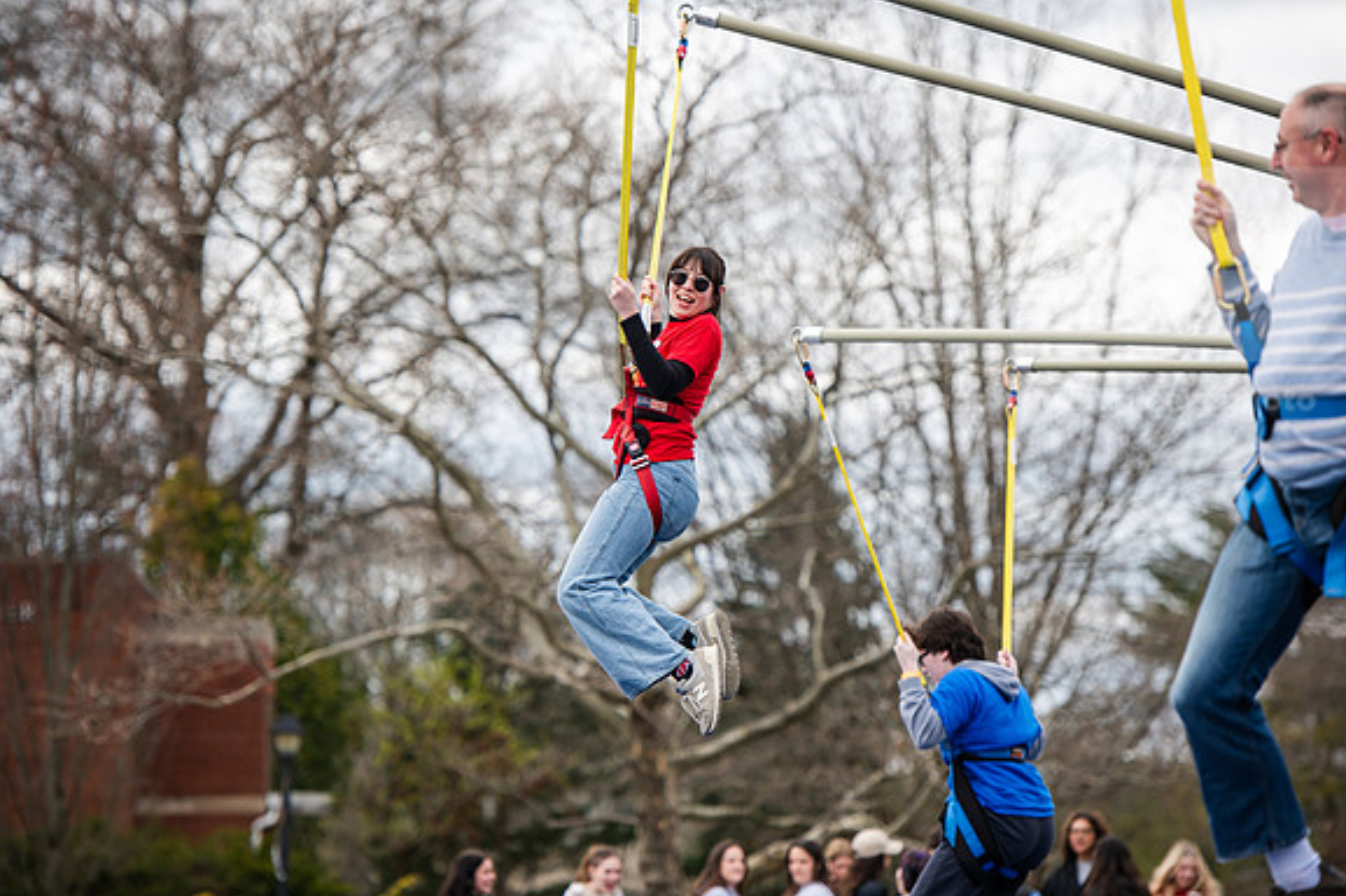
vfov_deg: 8.5
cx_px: 674
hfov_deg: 12.8
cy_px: 449
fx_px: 6016
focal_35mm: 161
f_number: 3.2
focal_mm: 160
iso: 100
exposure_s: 1/640
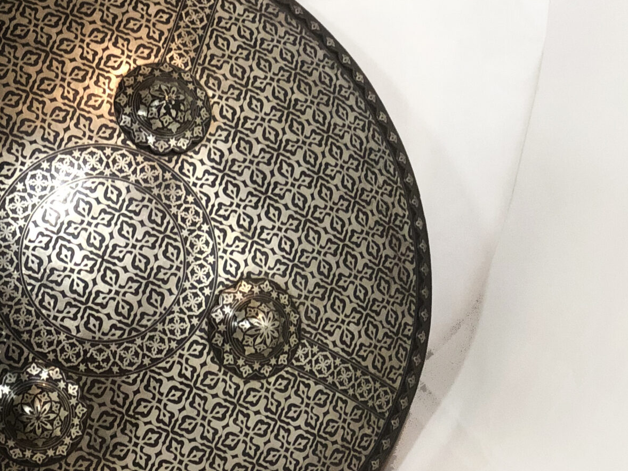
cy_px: 406
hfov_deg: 17.1
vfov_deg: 13.0
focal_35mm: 113
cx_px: 25
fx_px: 2050
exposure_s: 1/20
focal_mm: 6
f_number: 2.4
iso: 160
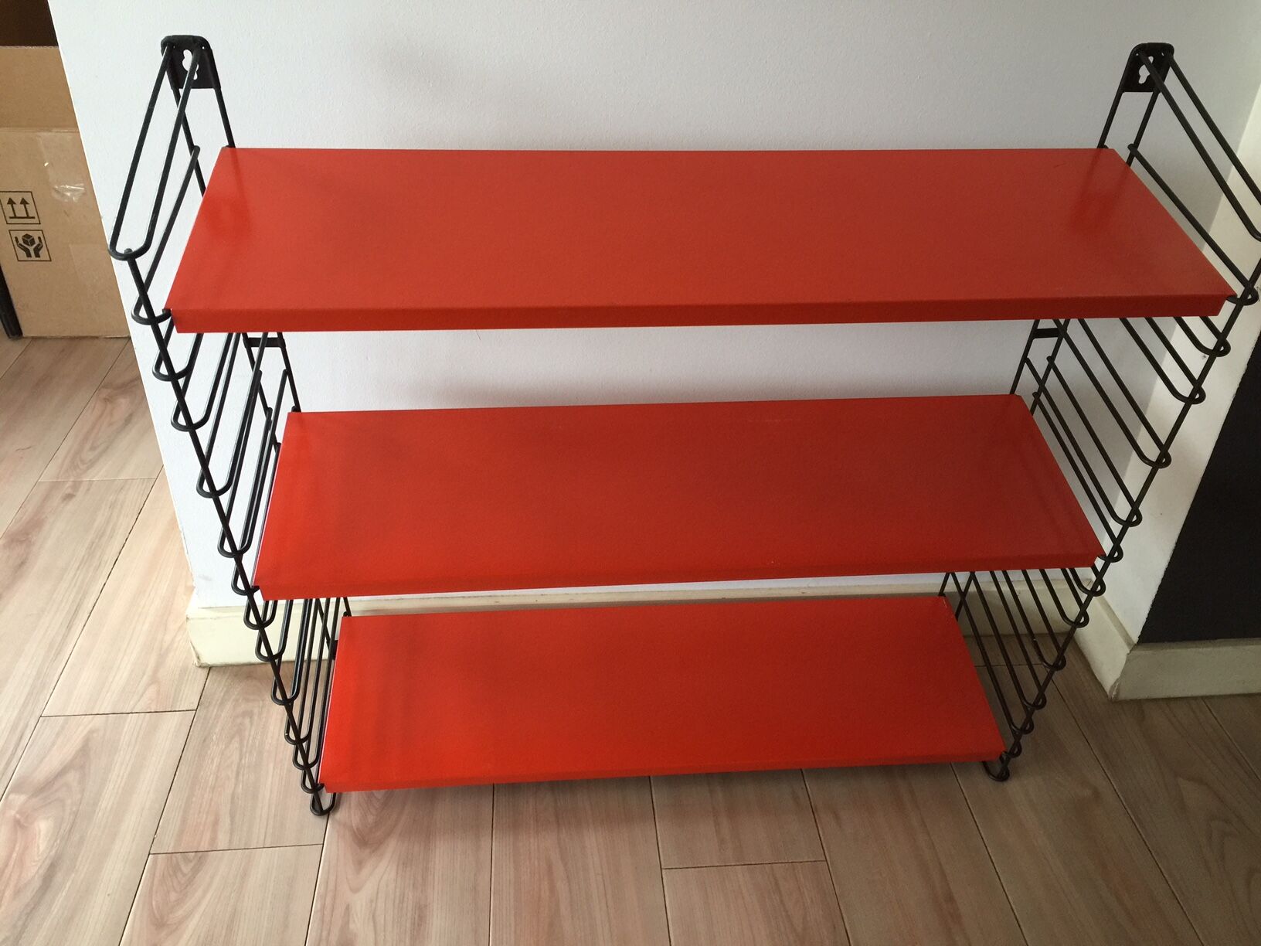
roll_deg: -2.5
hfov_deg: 61.7
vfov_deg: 48.2
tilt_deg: -34.8
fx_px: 1056
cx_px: 630
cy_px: 473
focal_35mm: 29
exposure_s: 1/15
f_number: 2.2
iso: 80
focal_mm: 4.15
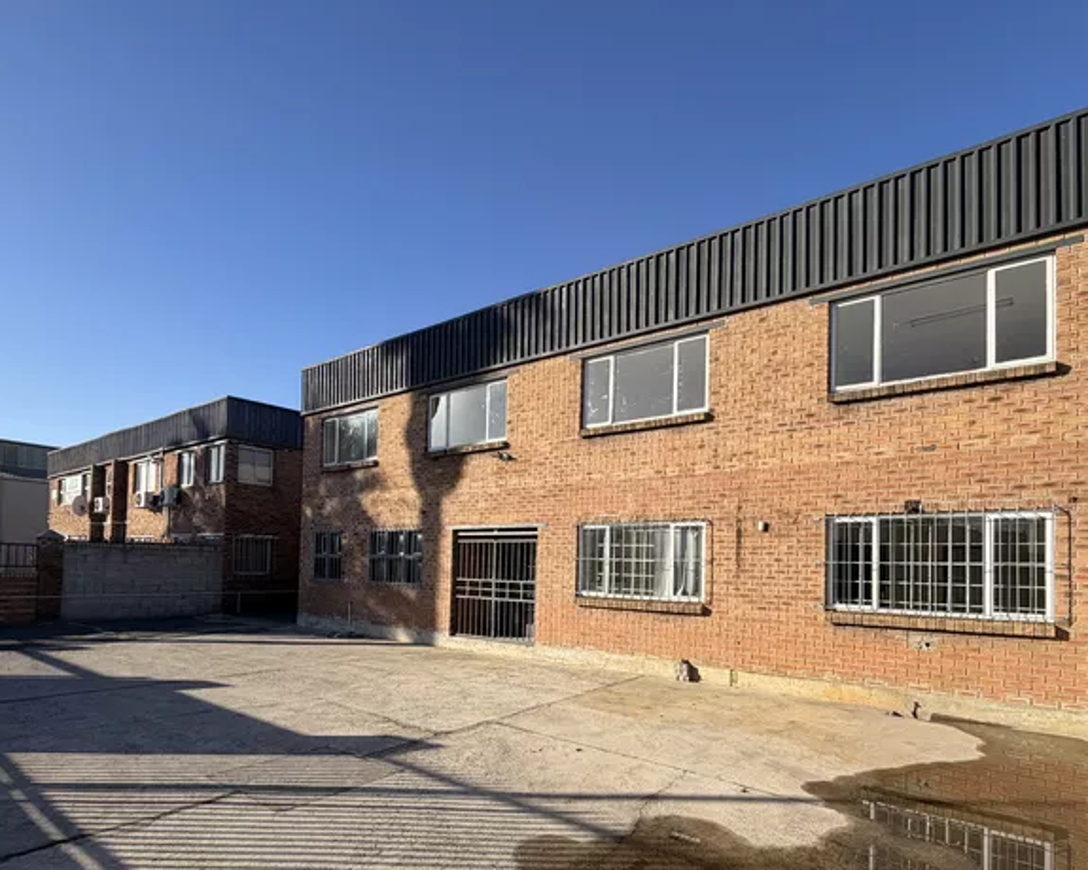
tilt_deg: +1.3
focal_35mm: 19
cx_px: 553
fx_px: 612
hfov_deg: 83.3
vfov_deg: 69.5
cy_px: 552
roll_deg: -1.2
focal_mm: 2.22
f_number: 2.2
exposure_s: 1/770
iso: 25
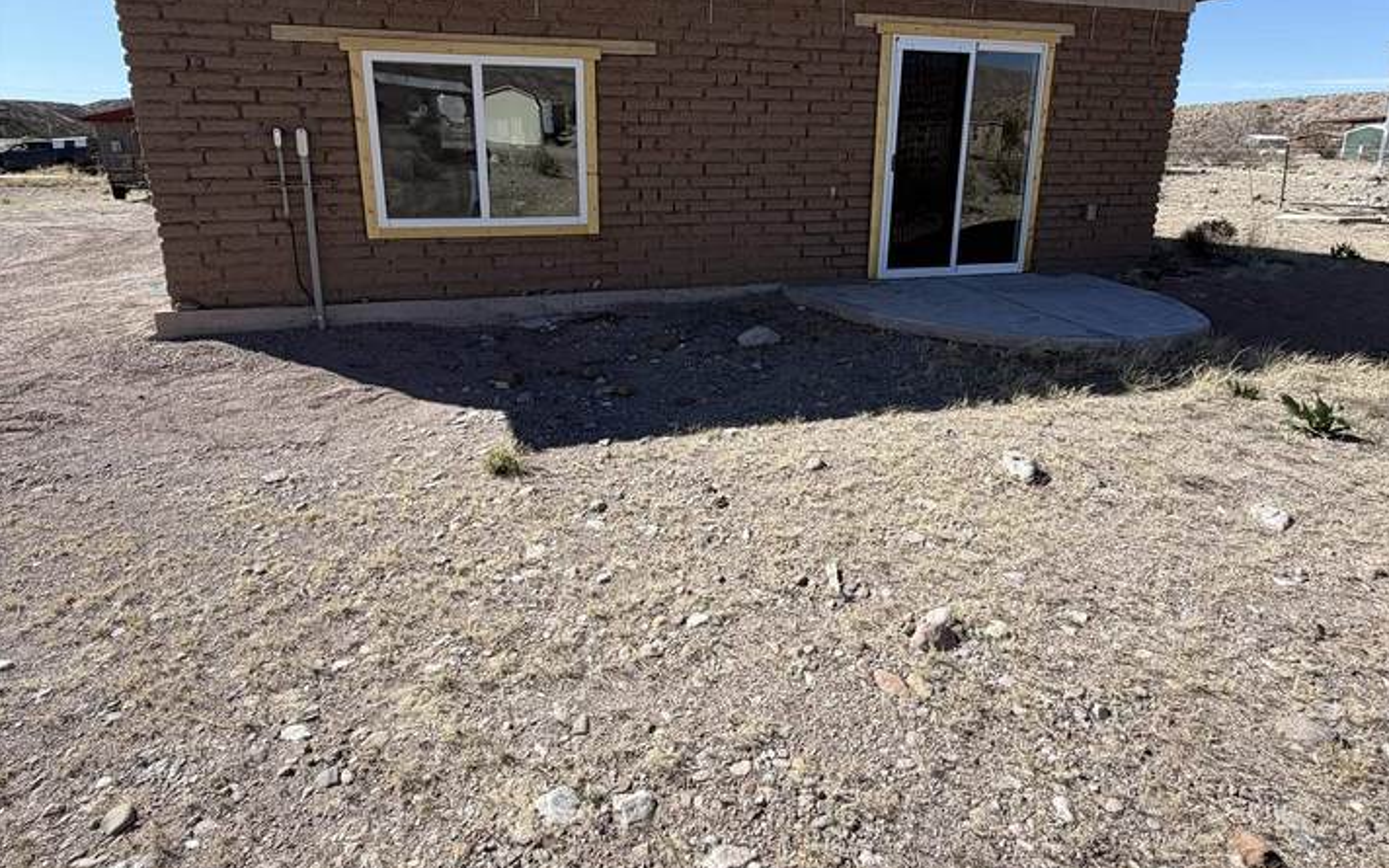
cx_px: 696
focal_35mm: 20
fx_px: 757
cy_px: 335
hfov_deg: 85.1
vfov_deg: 59.0
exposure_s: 1/770
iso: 25
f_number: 2.2
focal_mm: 2.22
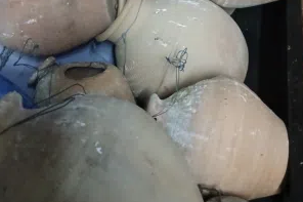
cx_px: 153
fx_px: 320
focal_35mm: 38
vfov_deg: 32.5
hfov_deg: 50.7
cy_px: 4
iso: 1600
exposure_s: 1/14.3
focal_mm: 3.98
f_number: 1.8
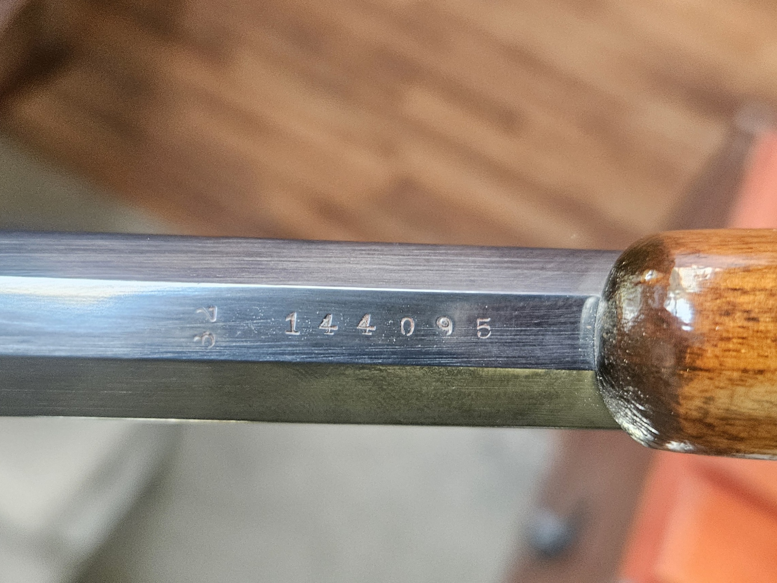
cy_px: 292
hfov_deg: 73.9
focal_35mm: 23
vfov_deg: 58.9
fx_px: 516
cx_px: 388
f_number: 1.8
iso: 500
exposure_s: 1/120
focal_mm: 5.4
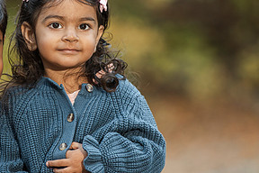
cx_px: 45
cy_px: 52
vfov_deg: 3.4
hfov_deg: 5.1
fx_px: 2899
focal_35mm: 403
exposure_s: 1/125
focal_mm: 200
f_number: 4
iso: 640
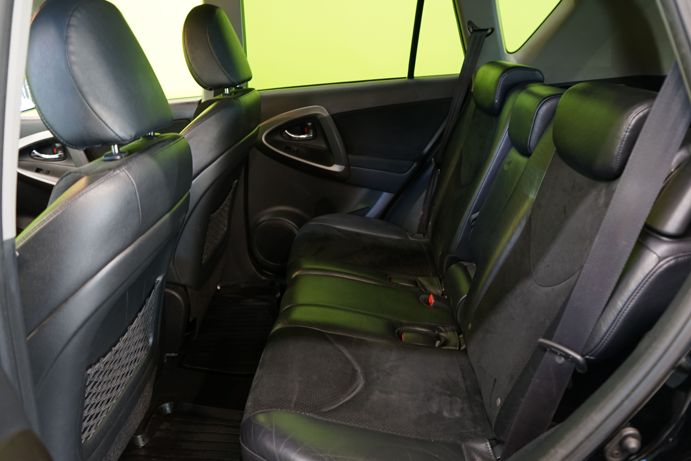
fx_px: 557
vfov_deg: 45.0
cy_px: 230
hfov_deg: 63.7
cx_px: 346
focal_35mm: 29
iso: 800
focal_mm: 29
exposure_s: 1/8
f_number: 4.5
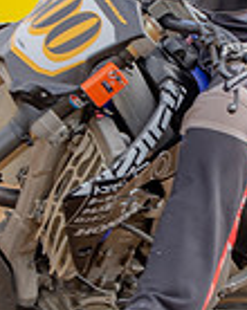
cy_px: 23
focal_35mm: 454
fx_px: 4158
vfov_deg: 4.3
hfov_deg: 3.4
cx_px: 171
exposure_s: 1/125
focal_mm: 62
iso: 125
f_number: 9
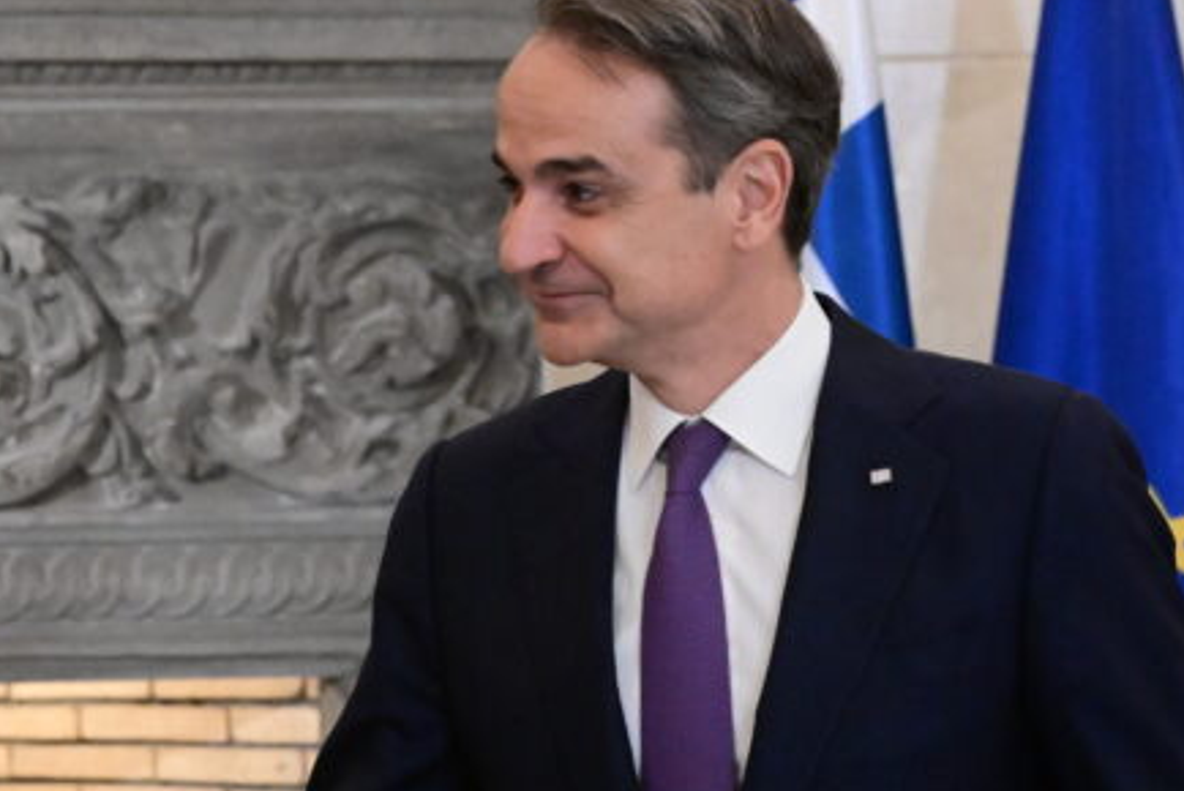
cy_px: 419
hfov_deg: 7.3
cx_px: 186
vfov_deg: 4.9
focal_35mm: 283
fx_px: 9313
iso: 10000
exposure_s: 1/320
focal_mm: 120
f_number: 5.6
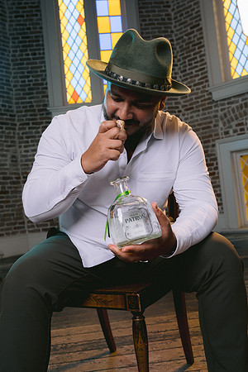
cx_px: 124
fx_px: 362
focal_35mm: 35
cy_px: 186
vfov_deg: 54.4
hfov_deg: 37.9
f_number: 5.6
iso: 200
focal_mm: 35
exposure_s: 1/125
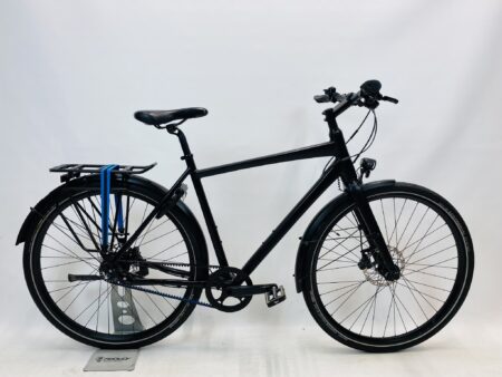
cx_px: 251
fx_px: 377
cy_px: 188
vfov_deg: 53.1
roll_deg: -0.4
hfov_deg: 67.3
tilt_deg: -7.2
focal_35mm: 26
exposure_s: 1/100
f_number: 1.8
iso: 50
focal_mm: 4.25
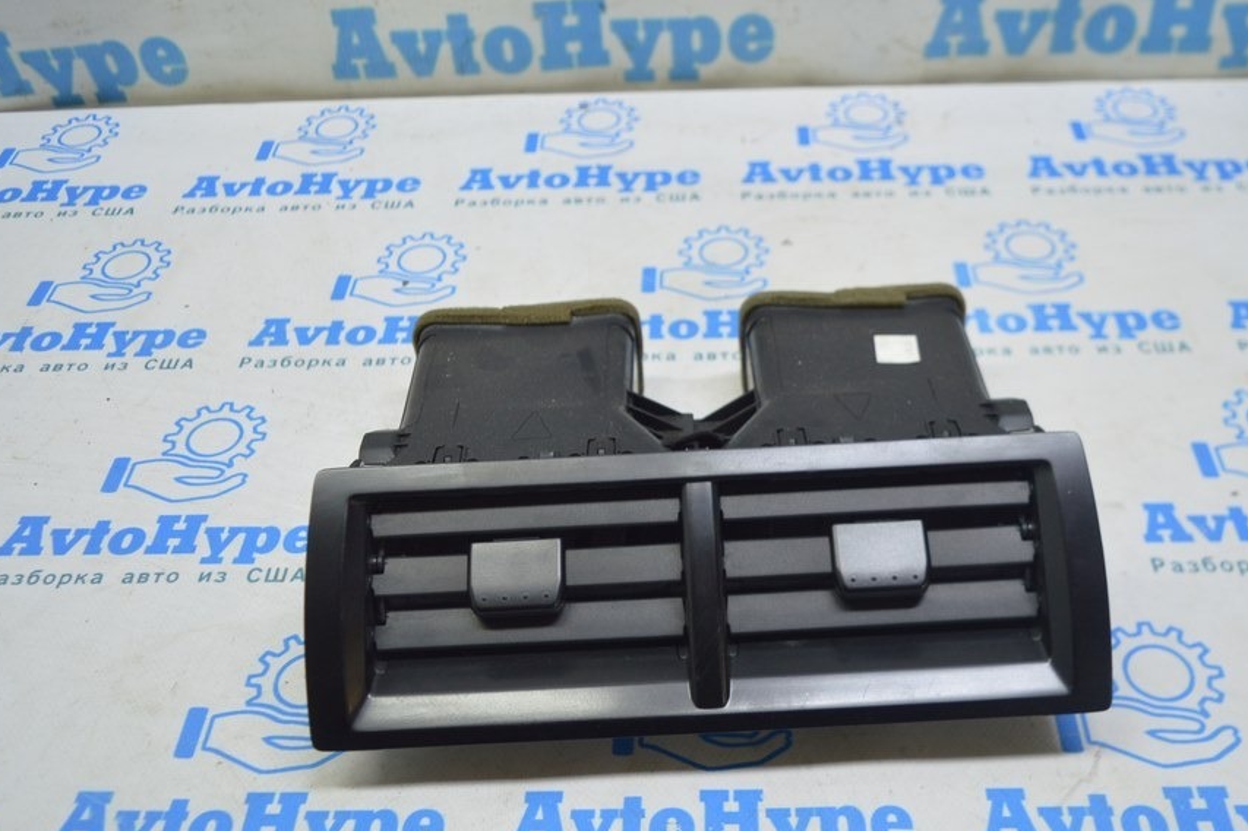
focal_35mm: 36
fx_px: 1247
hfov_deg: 53.1
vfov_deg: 36.8
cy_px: 451
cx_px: 658
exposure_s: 1/50
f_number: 3.5
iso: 400
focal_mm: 20
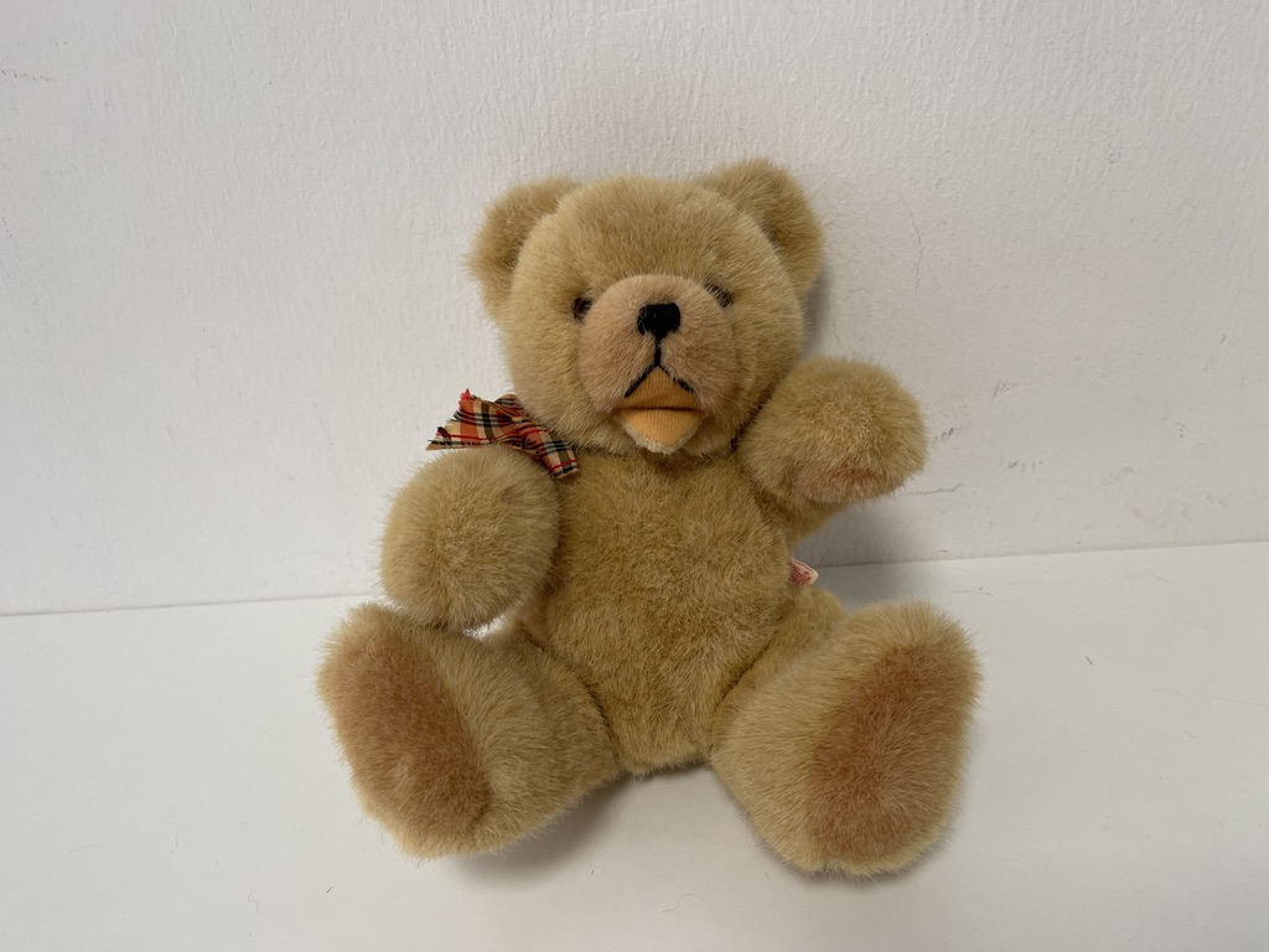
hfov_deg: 69.4
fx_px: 916
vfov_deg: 54.9
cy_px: 476
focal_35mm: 25
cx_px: 634
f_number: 1.6
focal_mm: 5.1
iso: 100
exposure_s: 1/100
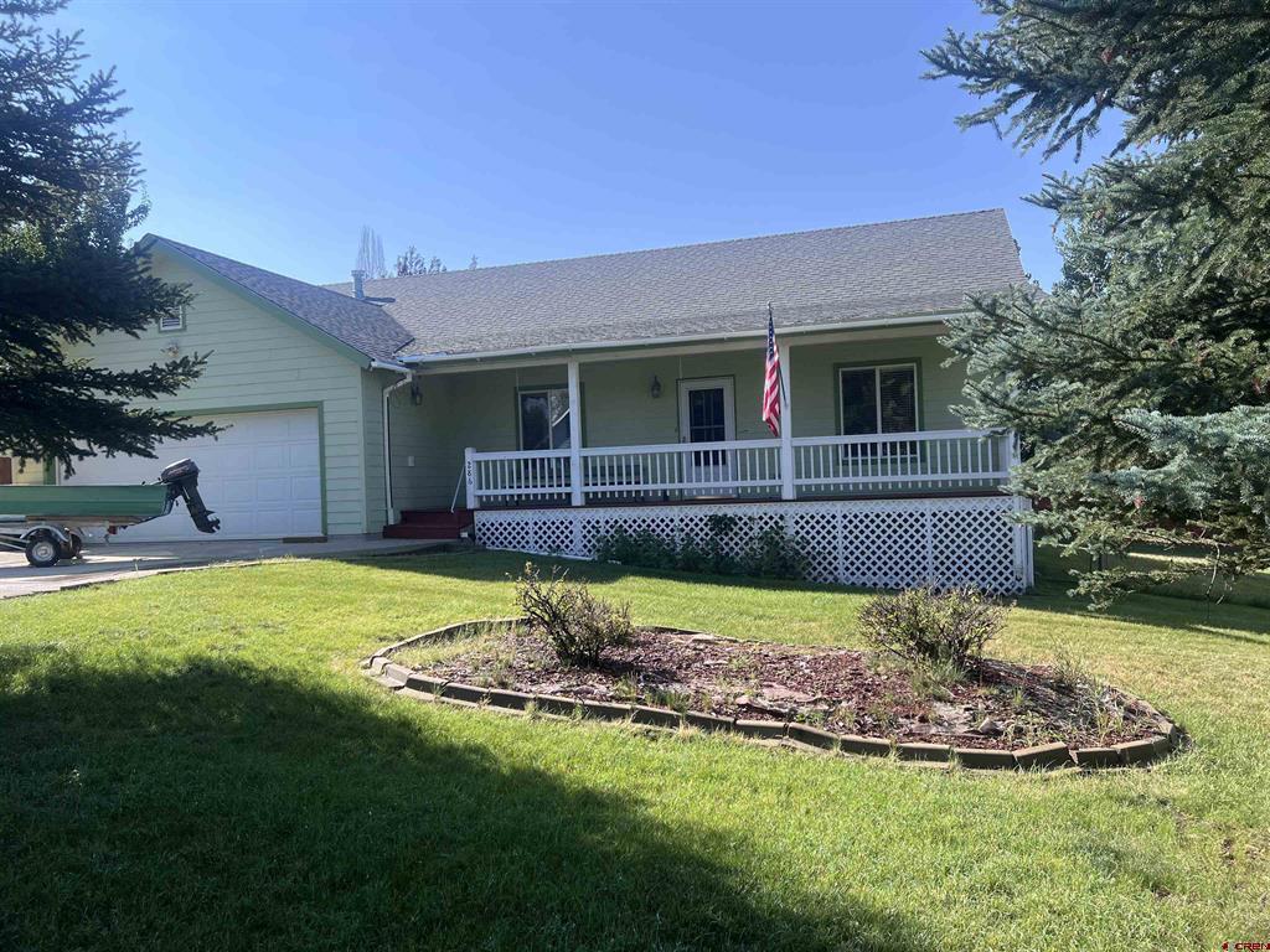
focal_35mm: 26
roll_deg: +2.0
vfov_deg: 53.1
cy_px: 476
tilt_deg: +0.2
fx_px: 954
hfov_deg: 67.3
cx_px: 635
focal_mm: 5.7
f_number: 1.5
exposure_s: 1/2695
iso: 50
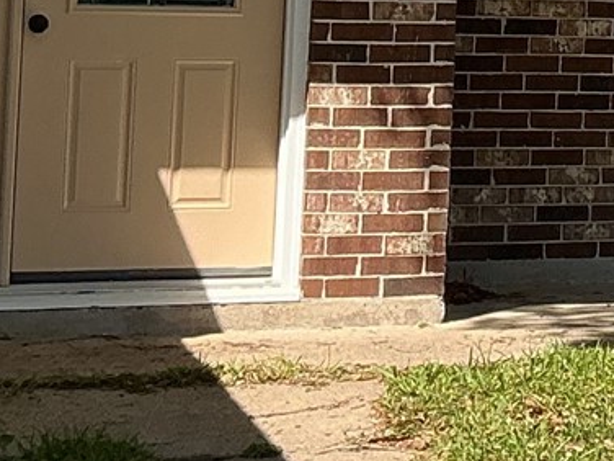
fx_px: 2803
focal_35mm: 158
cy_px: -178
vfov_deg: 9.2
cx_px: 1043
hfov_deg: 11.7
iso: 25
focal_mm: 3
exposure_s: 1/997
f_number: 1.8
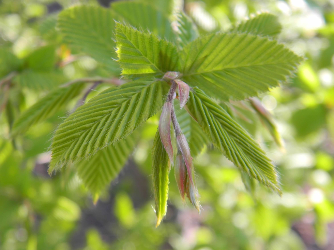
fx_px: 482
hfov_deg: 38.2
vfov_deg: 29.1
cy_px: 125
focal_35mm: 50
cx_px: 167
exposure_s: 1/44
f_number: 4.3
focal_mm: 12.2
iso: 80
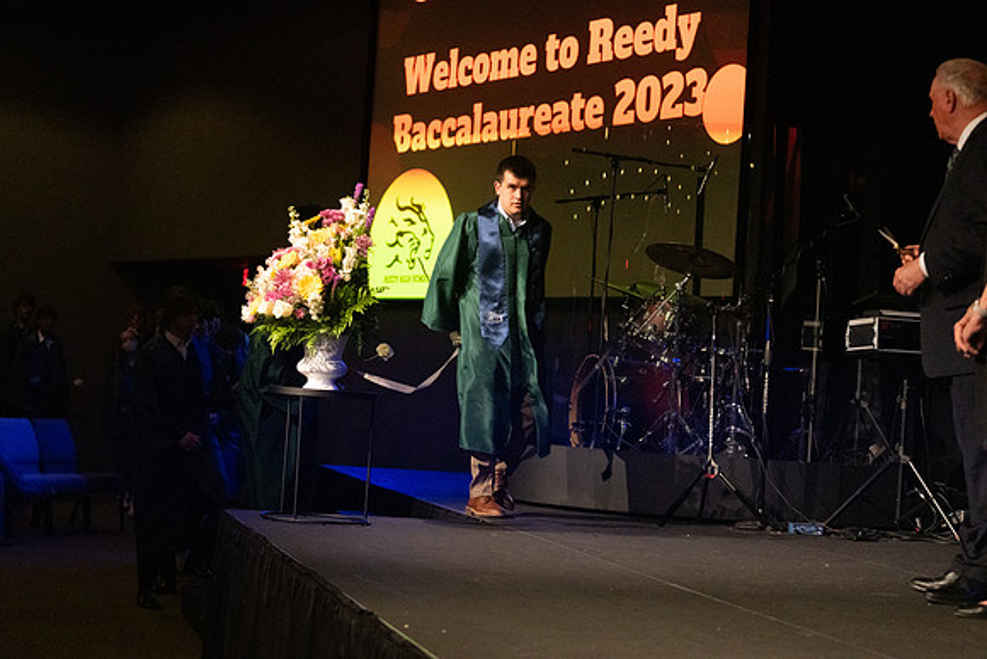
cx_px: 494
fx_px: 1920
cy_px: 330
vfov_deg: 19.5
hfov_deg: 28.8
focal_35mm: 70
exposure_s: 1/1000
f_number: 2.8
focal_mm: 70
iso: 16000
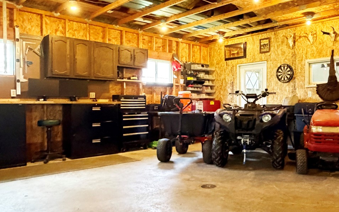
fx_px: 296
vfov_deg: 39.4
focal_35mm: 32
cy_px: 107
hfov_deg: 58.5
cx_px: 222
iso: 1000
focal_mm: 2.22
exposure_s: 1/60
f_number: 2.2
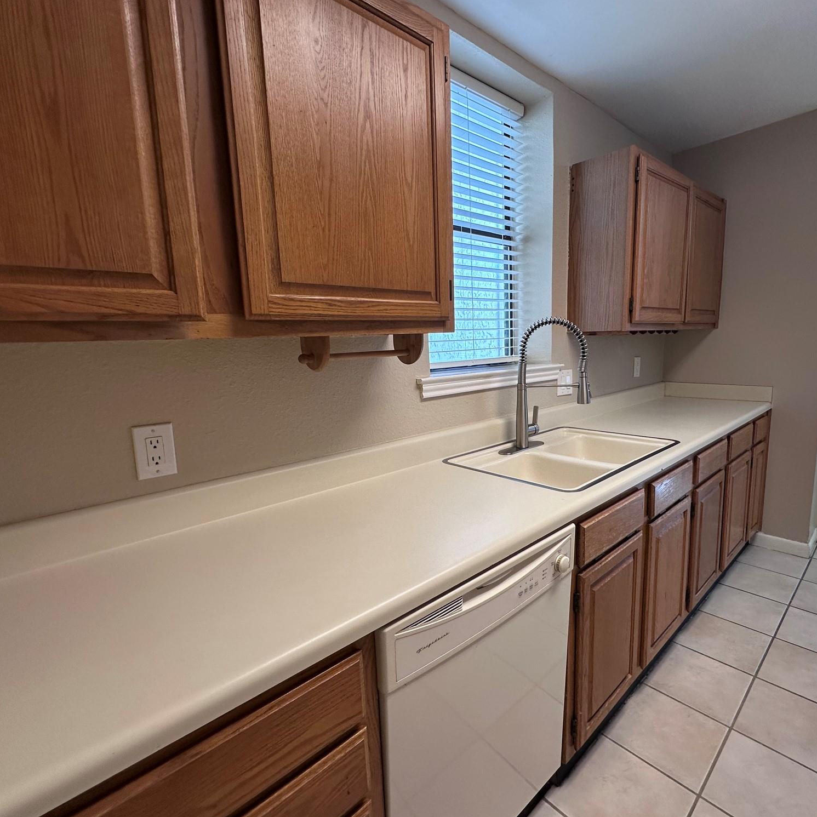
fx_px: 454
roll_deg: +1.4
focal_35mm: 17
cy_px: 410
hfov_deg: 83.7
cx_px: 447
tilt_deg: -8.8
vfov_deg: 84.0
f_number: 2.2
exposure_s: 1/120
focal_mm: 2.22
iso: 125
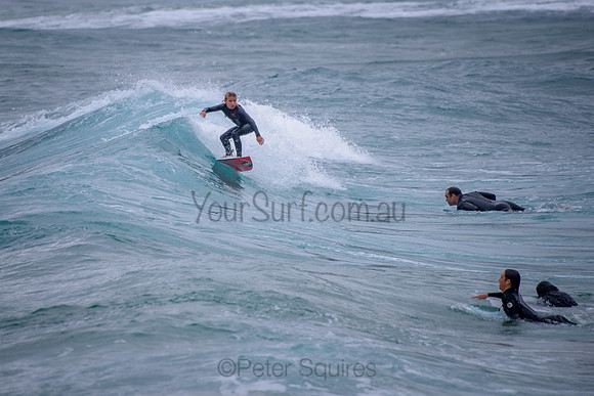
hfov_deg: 3.4
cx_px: 230
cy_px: 153
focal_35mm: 613
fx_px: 10117
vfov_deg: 2.2
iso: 220
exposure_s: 1/2000
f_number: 5.6
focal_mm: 500
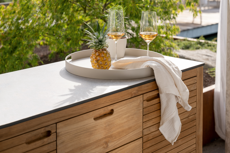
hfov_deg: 27.7
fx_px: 466
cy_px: 76
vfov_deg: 18.7
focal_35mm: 73
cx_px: 115
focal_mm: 73
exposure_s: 1/250
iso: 100
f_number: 5
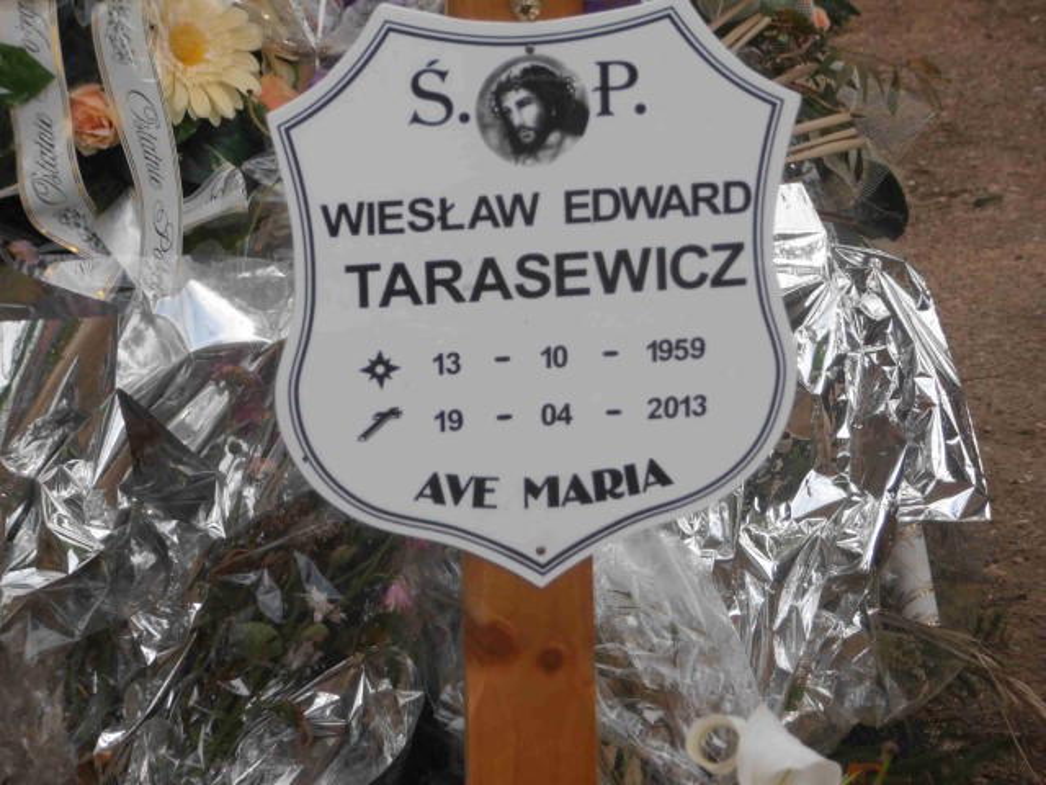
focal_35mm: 166
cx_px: 523
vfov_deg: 8.9
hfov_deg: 11.9
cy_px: 392
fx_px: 5016
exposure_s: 1/400
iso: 80
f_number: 5.9
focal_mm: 29.44
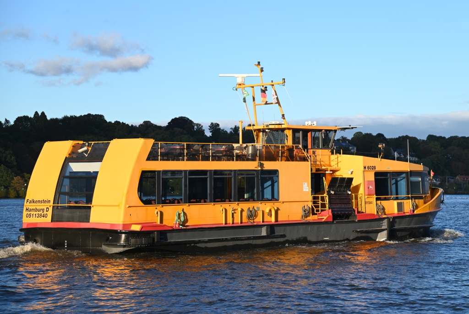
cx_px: 234
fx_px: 1069
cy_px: 157
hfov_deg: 24.7
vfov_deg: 16.7
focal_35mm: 82
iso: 100
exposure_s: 1/320
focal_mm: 82
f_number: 5
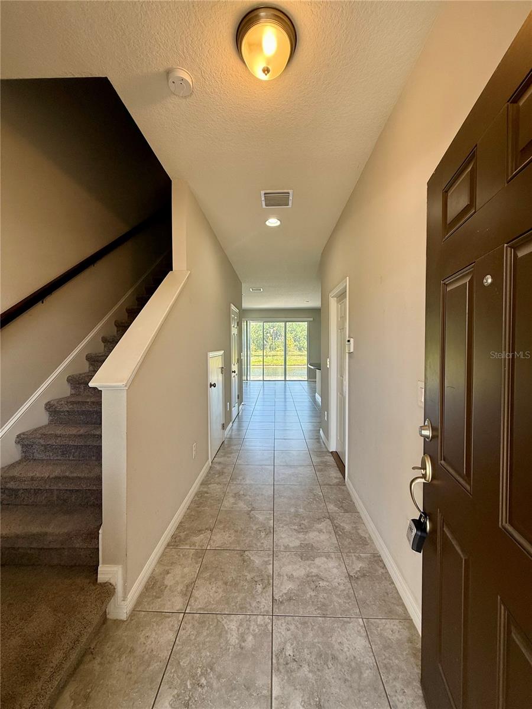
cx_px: 266
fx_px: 287
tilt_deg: -1.3
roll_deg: -0.5
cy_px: 354
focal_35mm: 14
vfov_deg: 102.1
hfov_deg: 85.7
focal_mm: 2.22
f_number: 2.2
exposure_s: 1/104
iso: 64
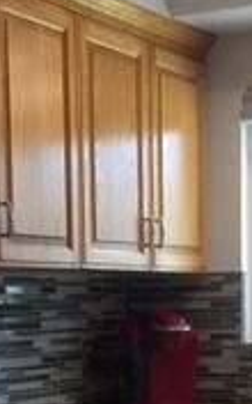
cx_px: 82
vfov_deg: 17.8
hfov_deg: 11.7
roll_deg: +0.8
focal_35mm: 112
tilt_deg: -8.6
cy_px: 477
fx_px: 1231
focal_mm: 4.15
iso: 50
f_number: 2.2
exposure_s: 1/30
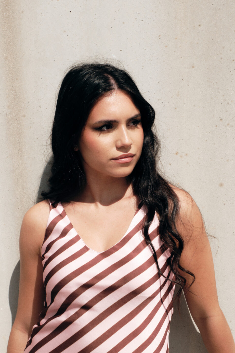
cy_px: 269
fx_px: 852
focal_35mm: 87
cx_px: 119
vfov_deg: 23.1
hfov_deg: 15.7
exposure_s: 1/320
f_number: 10
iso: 125
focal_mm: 31.1
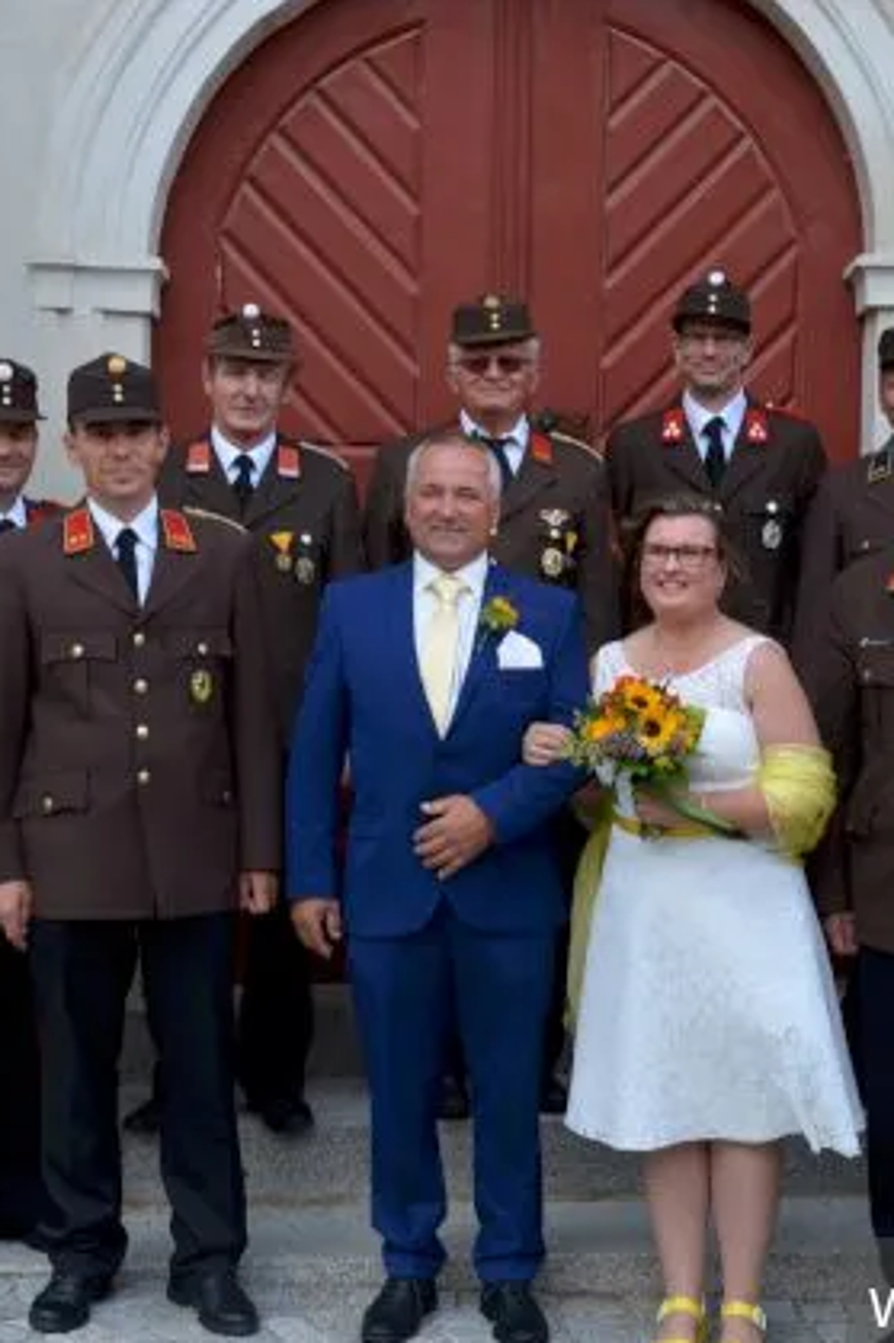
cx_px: 577
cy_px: 686
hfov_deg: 20.8
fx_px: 2423
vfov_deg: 31.0
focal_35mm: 65
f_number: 7.1
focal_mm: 28
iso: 200
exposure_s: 1/200
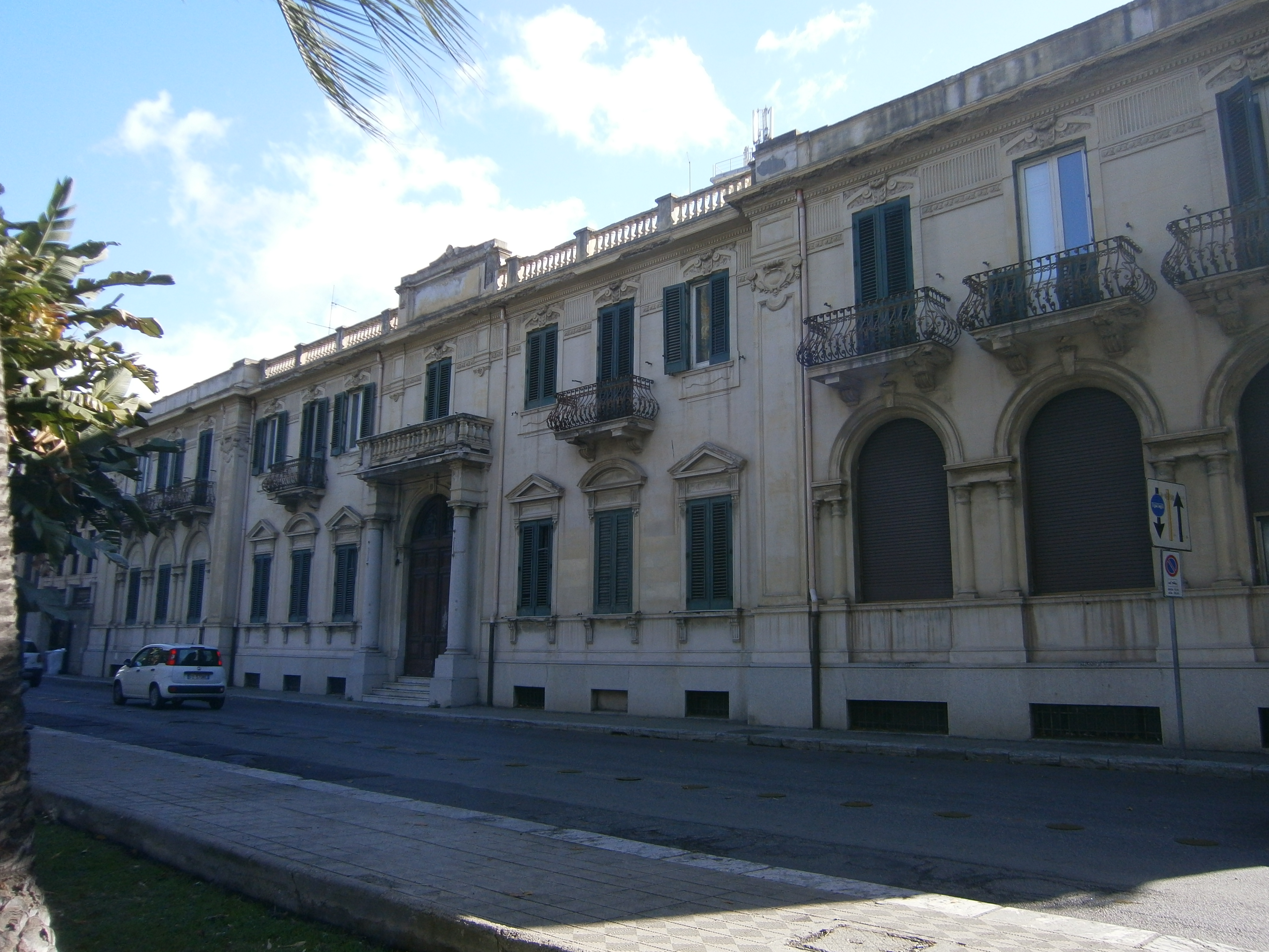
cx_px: 634
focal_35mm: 26
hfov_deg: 67.3
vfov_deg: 53.1
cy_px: 476
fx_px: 953
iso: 80
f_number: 2.8
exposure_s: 1/500
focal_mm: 4.7
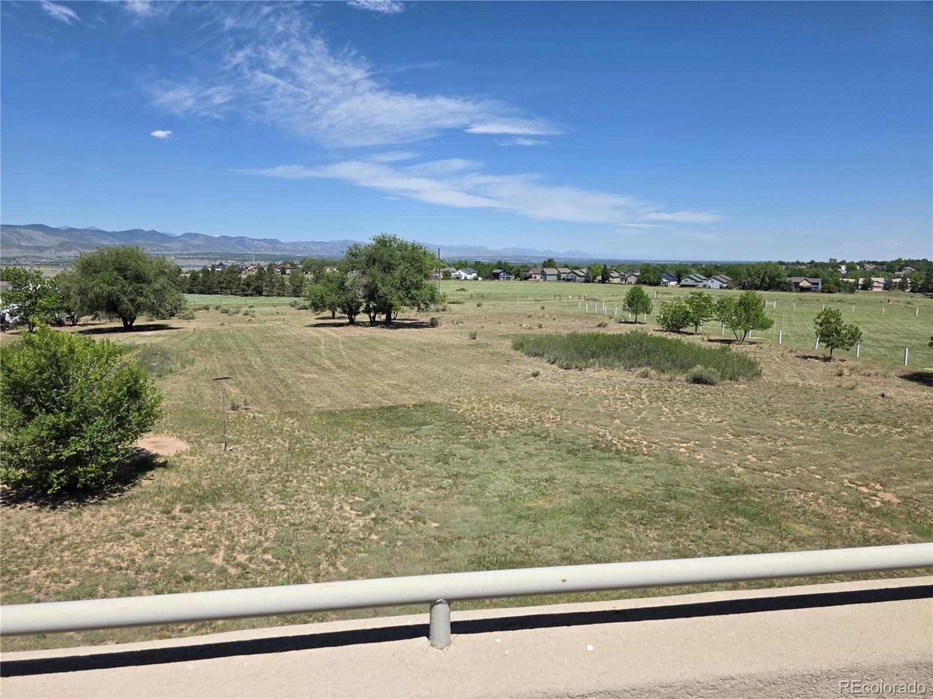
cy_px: 350
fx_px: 620
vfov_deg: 58.9
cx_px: 466
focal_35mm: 23
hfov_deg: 73.9
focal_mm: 6.3
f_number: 1.7
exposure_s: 1/7944
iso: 64
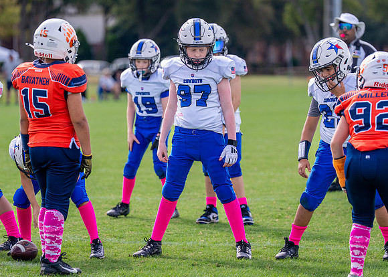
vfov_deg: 7.1
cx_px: 199
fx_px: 2246
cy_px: 134
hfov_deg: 9.9
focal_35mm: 204
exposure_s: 1/2500
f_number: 2.8
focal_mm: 149
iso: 400
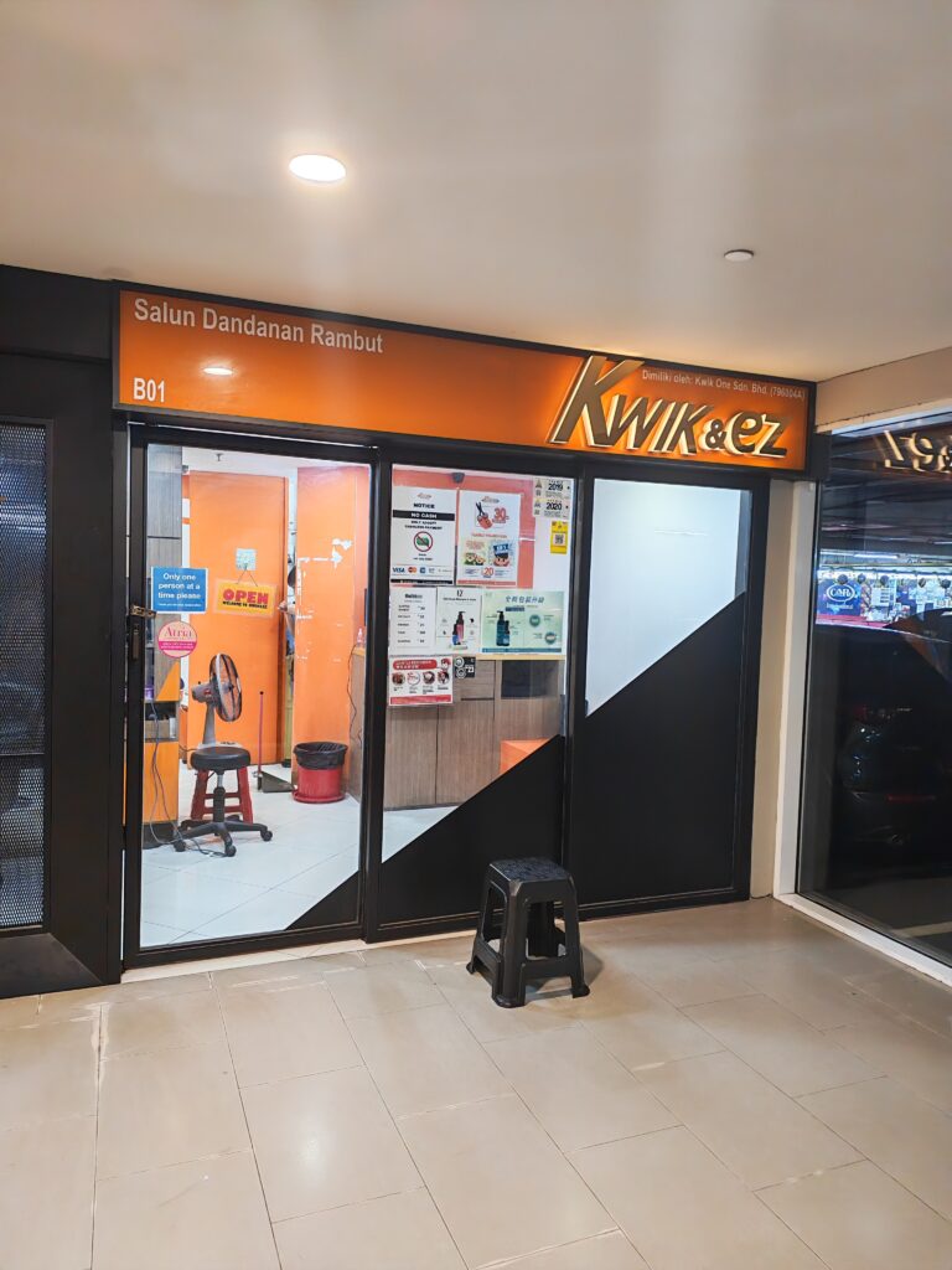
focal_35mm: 24
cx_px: 476
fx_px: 880
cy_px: 635
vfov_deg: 71.6
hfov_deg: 56.8
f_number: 1.9
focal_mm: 6.12
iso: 2000
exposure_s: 1/120
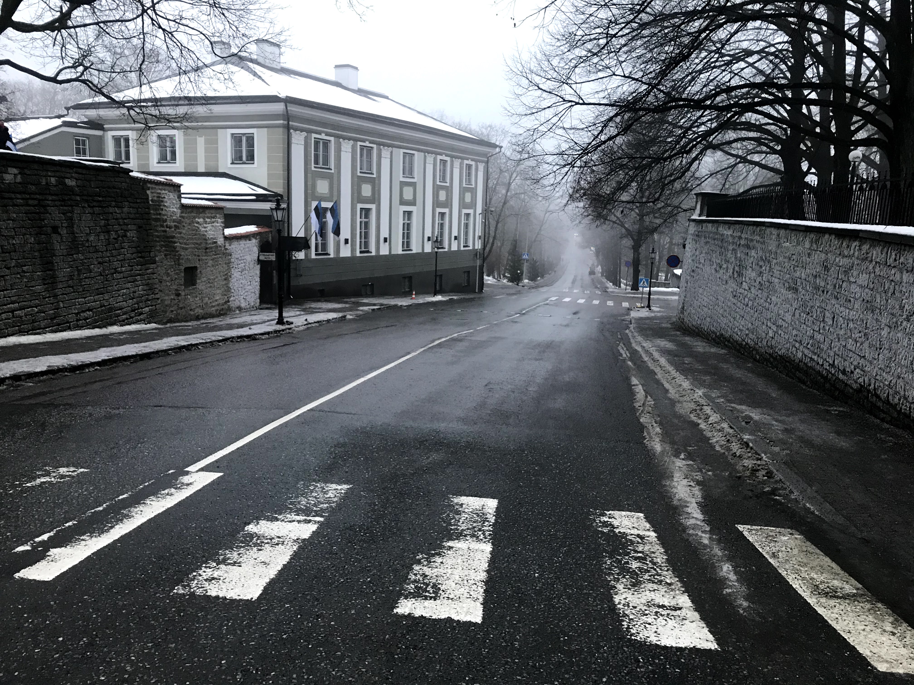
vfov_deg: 49.7
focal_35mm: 28
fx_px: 739
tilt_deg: -9.2
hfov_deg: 63.4
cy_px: 342
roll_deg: -2.3
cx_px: 457
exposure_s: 1/25
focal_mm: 3.99
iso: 40
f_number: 1.8
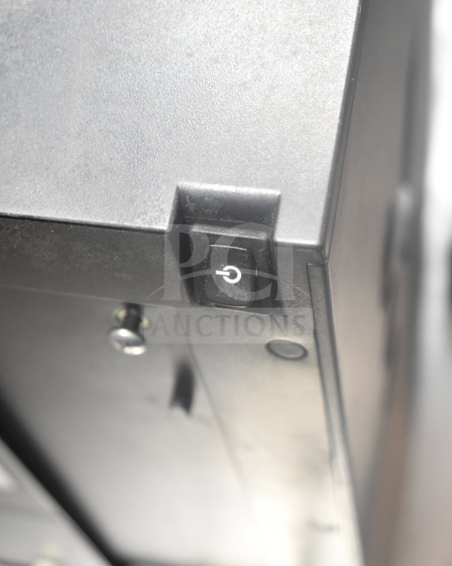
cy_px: 284
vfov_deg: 29.1
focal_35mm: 65
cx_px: 228
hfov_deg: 23.5
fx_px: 1087
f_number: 4.8
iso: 1800
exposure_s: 1/60
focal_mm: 38
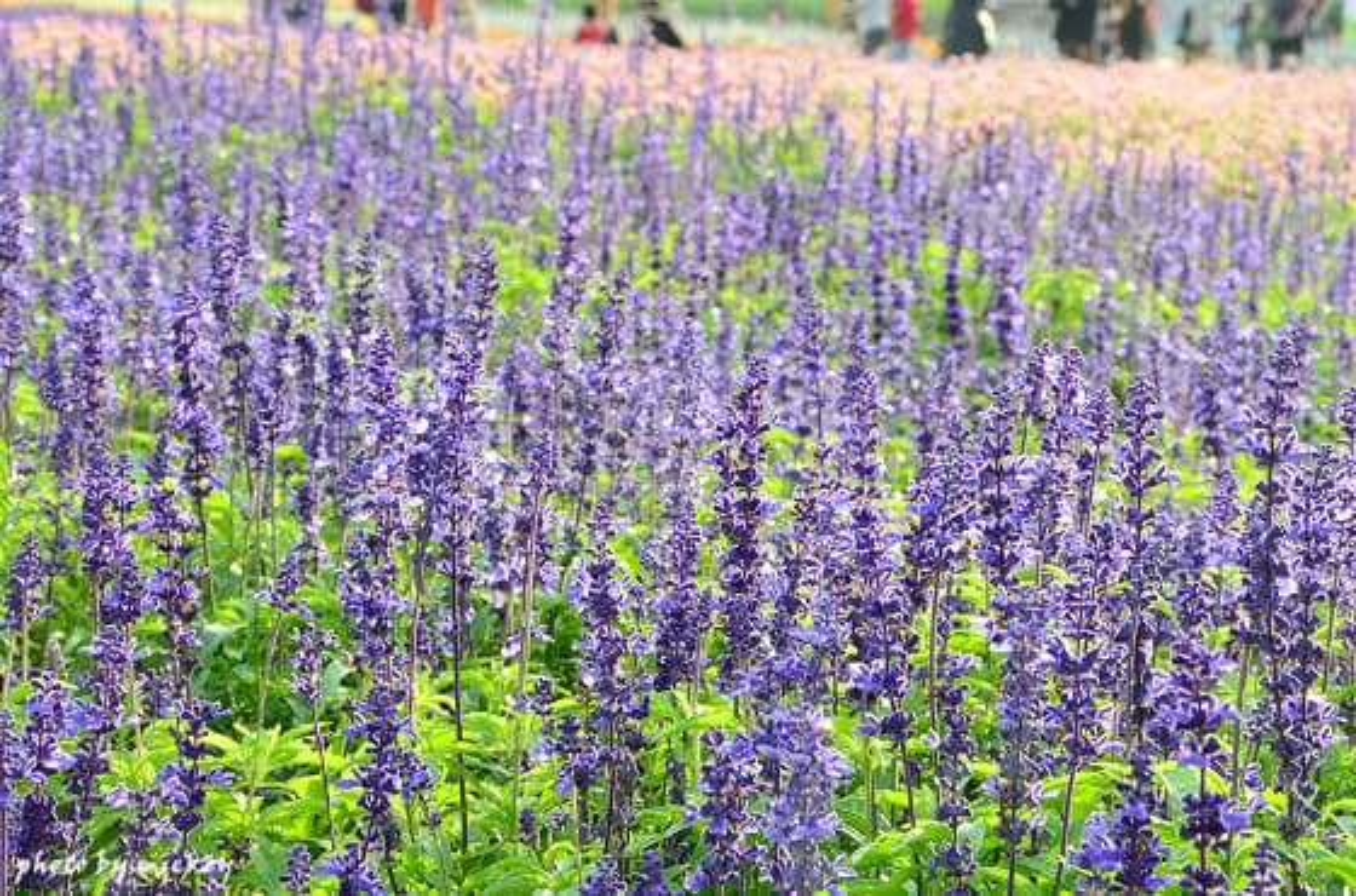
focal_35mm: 128
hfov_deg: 16.1
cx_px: 678
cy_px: 448
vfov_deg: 10.7
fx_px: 4789
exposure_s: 1/50
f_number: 14
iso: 400
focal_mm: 85
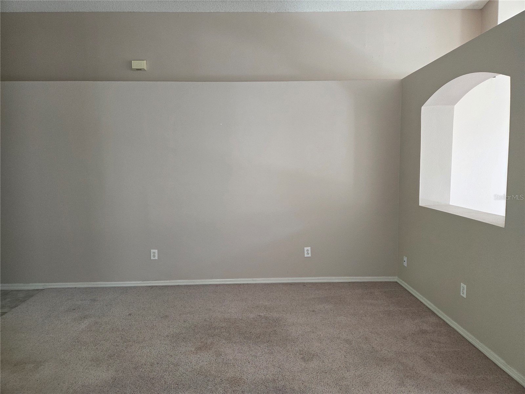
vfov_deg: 58.9
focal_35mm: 23
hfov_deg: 73.9
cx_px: 262
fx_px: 349
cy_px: 197
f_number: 1.8
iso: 200
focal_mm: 5.4
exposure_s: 1/120
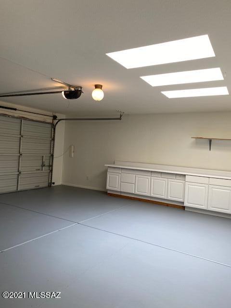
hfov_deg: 53.1
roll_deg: -3.5
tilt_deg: -0.7
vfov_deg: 67.3
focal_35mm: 26
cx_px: 116
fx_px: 231
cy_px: 154
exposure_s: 1/120
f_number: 1.8
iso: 64
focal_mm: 4.25
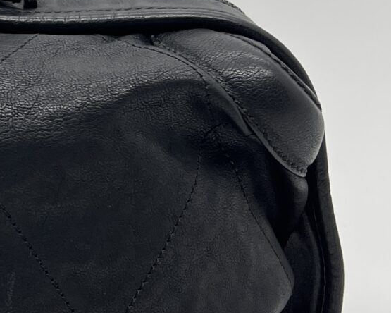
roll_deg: +0.6
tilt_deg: -6.2
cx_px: -197
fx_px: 1354
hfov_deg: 15.2
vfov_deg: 13.1
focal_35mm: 117
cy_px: 23
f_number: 1.5
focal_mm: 5.7
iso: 32
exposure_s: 1/122
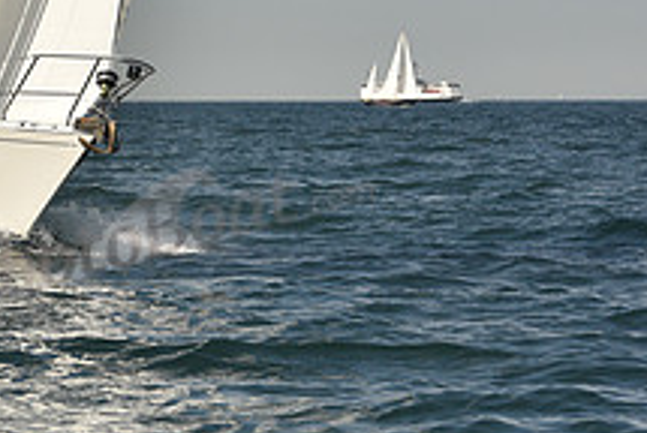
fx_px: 4949
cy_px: 119
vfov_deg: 5.0
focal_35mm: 275
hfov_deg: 7.4
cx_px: -202
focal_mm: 102
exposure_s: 1/640
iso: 250
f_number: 8
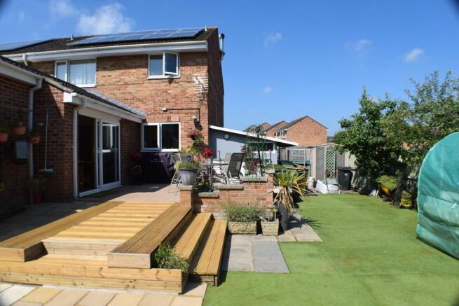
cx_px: 230
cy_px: 153
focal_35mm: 27
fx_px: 344
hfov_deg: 67.4
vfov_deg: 48.0
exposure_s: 1/400
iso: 200
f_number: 10
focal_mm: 18
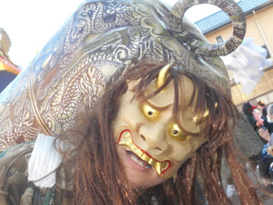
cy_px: 102
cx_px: 136
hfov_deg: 33.2
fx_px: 457
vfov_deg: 25.2
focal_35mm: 58
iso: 200
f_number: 4.9
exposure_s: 1/60
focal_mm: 10
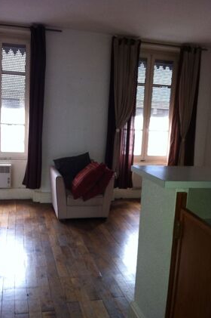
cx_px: 102
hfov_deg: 35.9
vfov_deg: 51.9
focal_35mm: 37
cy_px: 161
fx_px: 326
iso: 200
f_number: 2.8
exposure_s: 1/15
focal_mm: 3.85
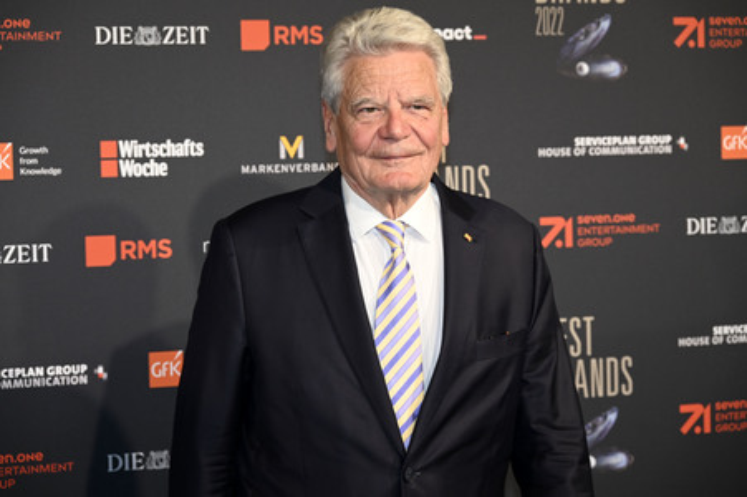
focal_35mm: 105
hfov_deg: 19.5
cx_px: 374
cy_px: 248
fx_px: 2177
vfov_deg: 13.0
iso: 1000
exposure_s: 1/160
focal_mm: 105
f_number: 6.3
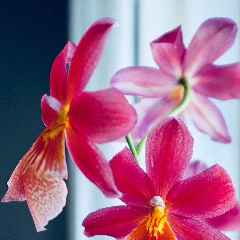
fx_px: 573
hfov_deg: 23.5
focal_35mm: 73
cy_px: 262
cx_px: 168
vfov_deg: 22.4
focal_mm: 24
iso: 400
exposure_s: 1/125
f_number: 4
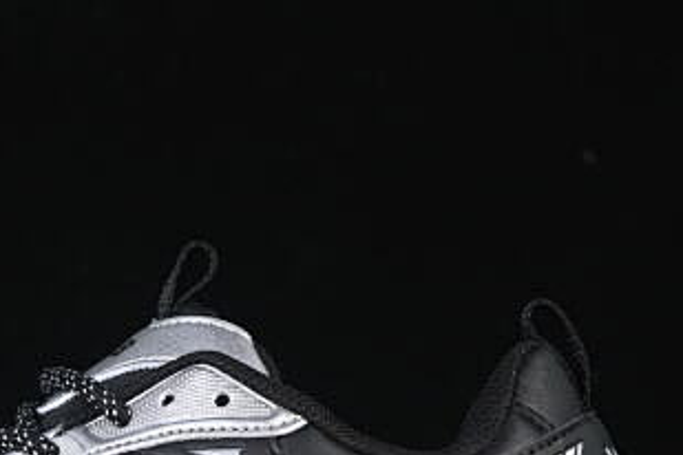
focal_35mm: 194
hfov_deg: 10.6
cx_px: 159
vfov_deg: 7.0
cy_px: 571
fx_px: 3680
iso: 160
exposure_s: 1/60
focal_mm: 50
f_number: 6.3
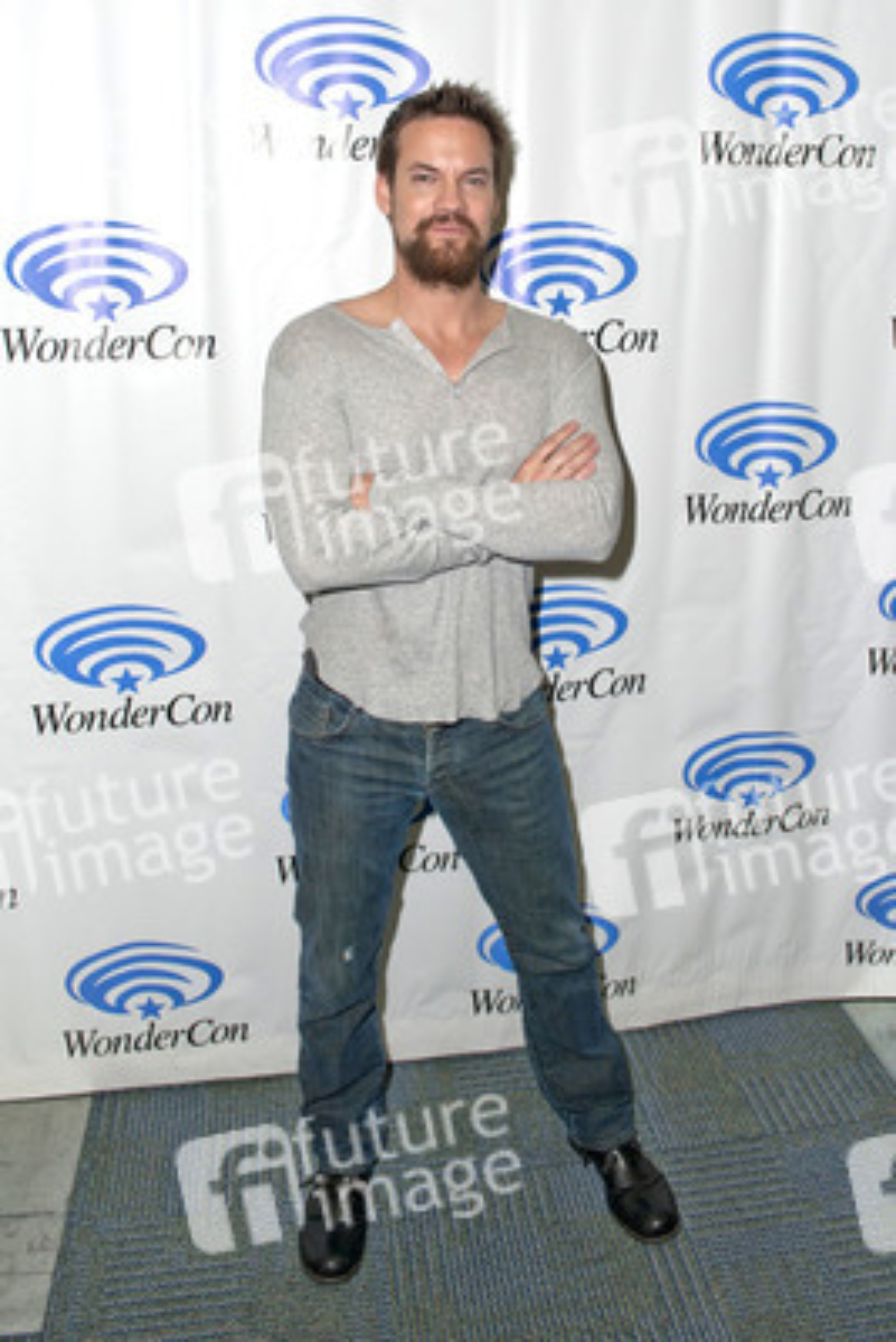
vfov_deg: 73.7
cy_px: 671
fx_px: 895
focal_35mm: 24
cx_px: 448
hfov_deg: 53.2
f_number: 4.5
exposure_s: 1/400
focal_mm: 24
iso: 400
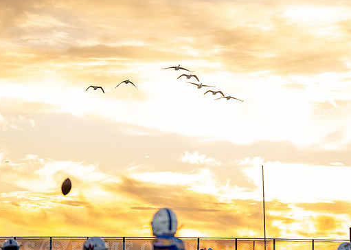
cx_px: 185
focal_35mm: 165
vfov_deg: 8.7
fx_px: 1643
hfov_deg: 12.2
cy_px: 102
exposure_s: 1/2000
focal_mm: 116
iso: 1250
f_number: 2.8
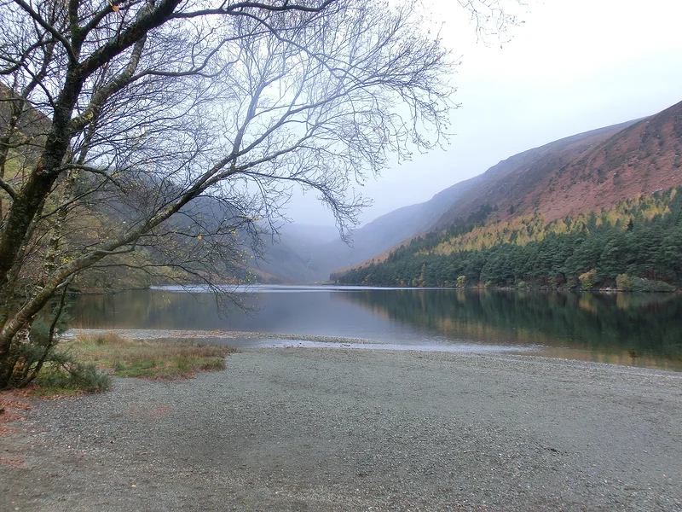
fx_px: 650
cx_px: 341
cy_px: 256
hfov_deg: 55.4
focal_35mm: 33
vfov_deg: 42.9
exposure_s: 1/100
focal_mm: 5.86
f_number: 3.7
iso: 125
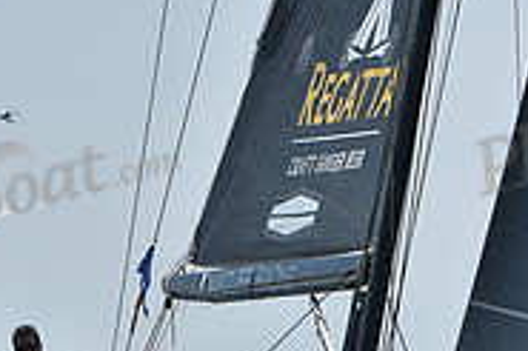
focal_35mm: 612
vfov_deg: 2.2
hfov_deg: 3.4
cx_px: 331
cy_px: 310
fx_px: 8968
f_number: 10
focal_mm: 195
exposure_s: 1/1000
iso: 250
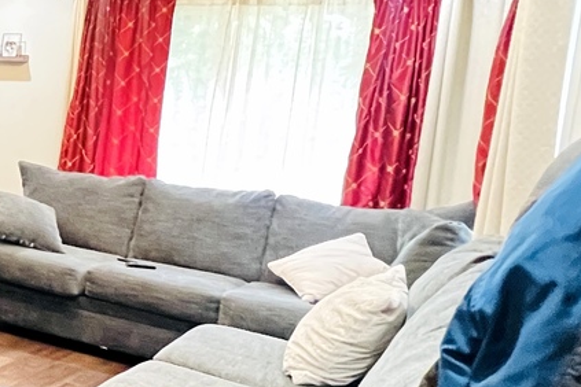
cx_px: -165
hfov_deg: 32.6
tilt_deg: -5.5
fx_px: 742
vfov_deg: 29.2
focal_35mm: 46
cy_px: 184
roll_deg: -4.1
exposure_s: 1/40
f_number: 1.8
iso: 1000
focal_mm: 1.57
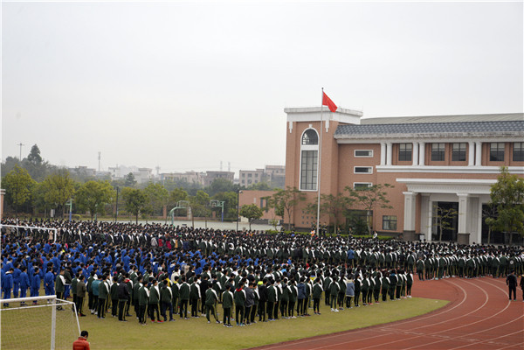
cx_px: 262
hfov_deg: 32.4
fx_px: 902
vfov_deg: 21.9
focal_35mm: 62
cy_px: 175
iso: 1600
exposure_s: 1/160
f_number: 6.3
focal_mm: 62
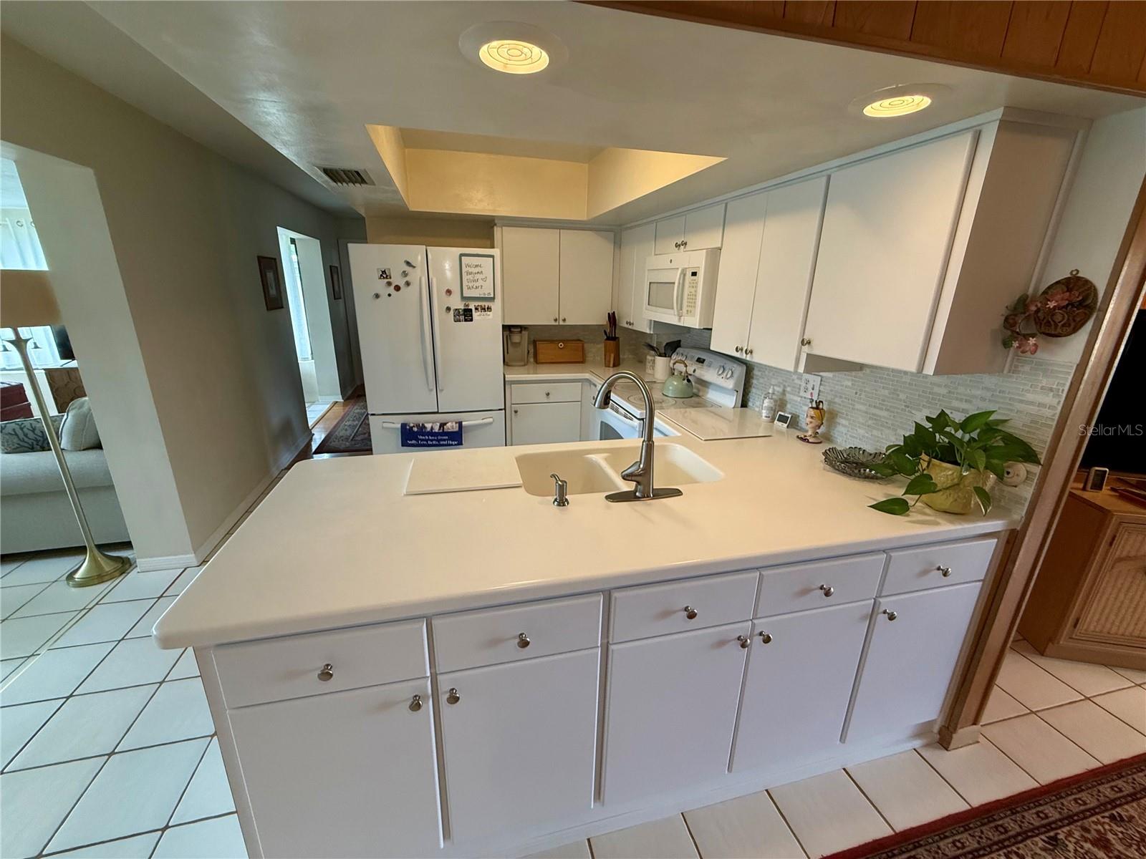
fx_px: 463
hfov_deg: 102.1
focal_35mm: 14
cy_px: 430
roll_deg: -1.8
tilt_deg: -15.8
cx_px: 573
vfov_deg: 85.7
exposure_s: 1/120
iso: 250
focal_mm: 2.22
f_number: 2.2
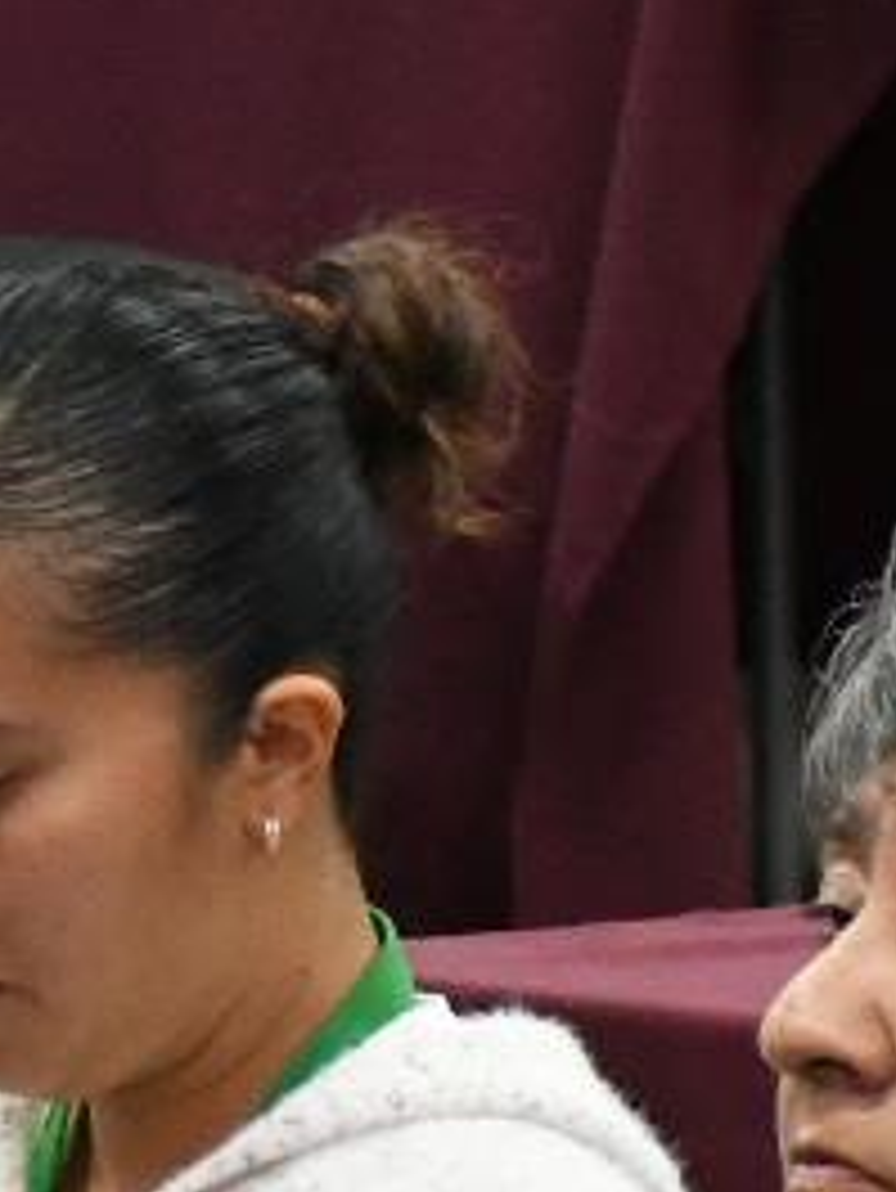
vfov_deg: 3.4
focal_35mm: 581
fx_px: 20035
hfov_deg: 2.6
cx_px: 41
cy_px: 1035
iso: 6400
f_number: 5
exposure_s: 1/100
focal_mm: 66
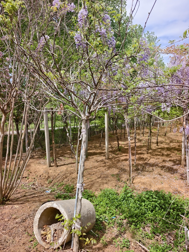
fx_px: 167
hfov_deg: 58.9
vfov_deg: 73.9
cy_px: 126
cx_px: 94
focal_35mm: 23
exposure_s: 1/2154
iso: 71
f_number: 1.57
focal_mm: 5.6
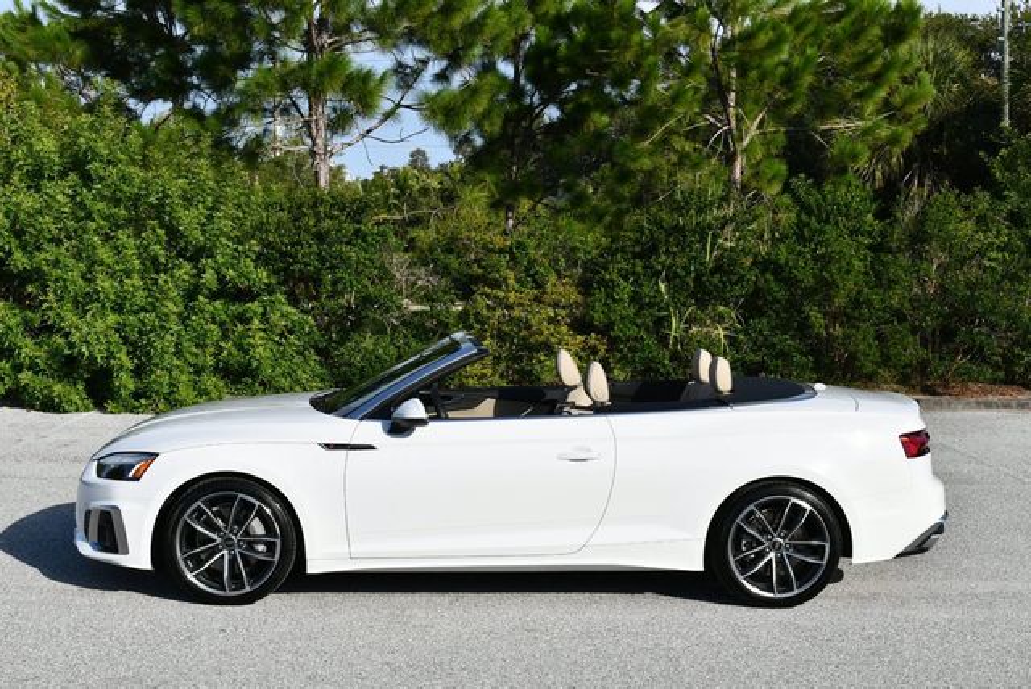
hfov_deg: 38.2
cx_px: 516
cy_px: 344
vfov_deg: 26.0
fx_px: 1491
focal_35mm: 52
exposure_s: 1/320
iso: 100
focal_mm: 26
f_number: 9
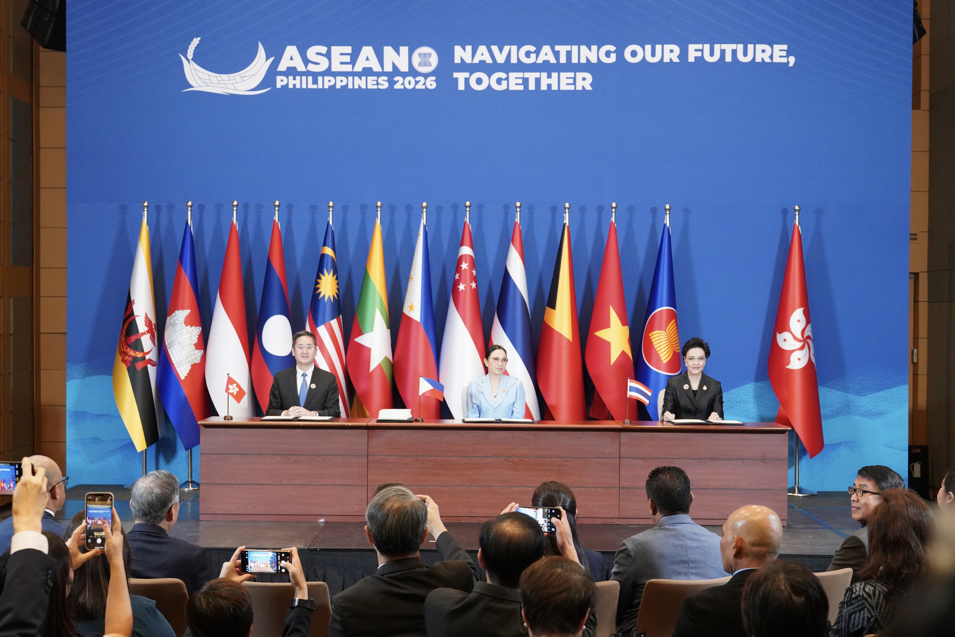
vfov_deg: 33.4
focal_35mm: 40
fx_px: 1061
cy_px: 318
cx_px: 478
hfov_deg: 48.5
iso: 4000
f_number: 4.5
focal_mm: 40
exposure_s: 1/60
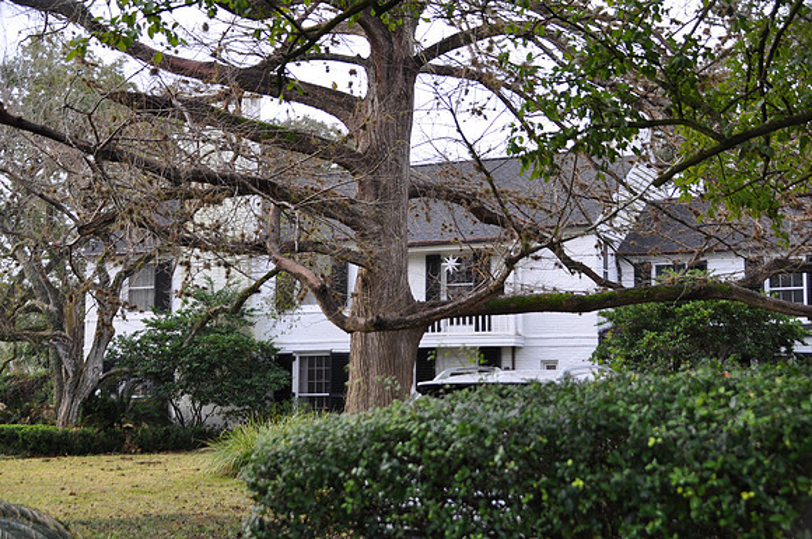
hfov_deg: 35.1
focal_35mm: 57
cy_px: 270
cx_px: 406
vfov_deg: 23.7
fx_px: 1284
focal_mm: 38
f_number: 5.6
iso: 200
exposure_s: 1/30
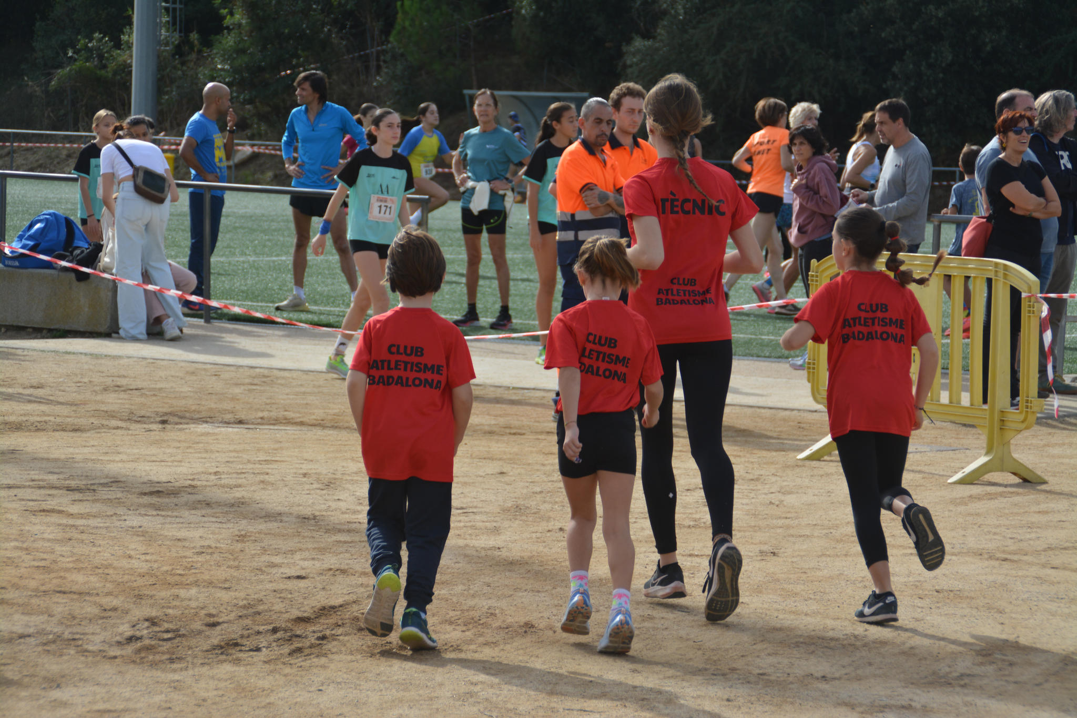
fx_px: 4487
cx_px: 538
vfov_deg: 9.1
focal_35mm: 150
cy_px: 359
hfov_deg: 13.7
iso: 200
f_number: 6.3
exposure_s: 1/640
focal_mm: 100
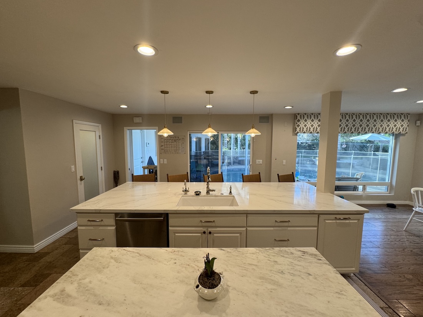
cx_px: 212
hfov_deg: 102.1
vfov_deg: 85.7
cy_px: 158
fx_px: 171
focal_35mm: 14
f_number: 2.2
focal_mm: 2.22
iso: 160
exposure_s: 1/120
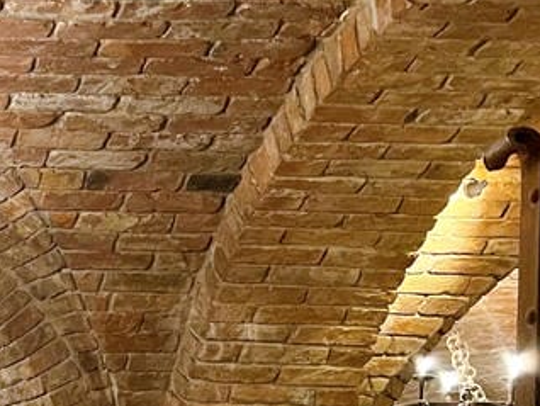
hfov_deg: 16.7
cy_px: 571
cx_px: -425
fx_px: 1530
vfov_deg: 14.3
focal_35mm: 98
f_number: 1.5
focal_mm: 5.7
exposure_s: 1/40
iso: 500
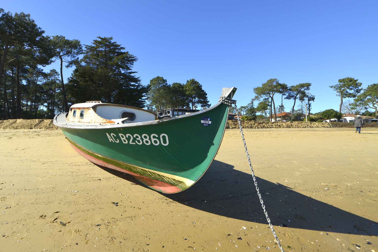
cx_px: 162
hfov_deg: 96.1
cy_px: 122
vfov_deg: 73.8
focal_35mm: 16
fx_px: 168
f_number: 10
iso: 100
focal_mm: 14
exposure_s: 1/200
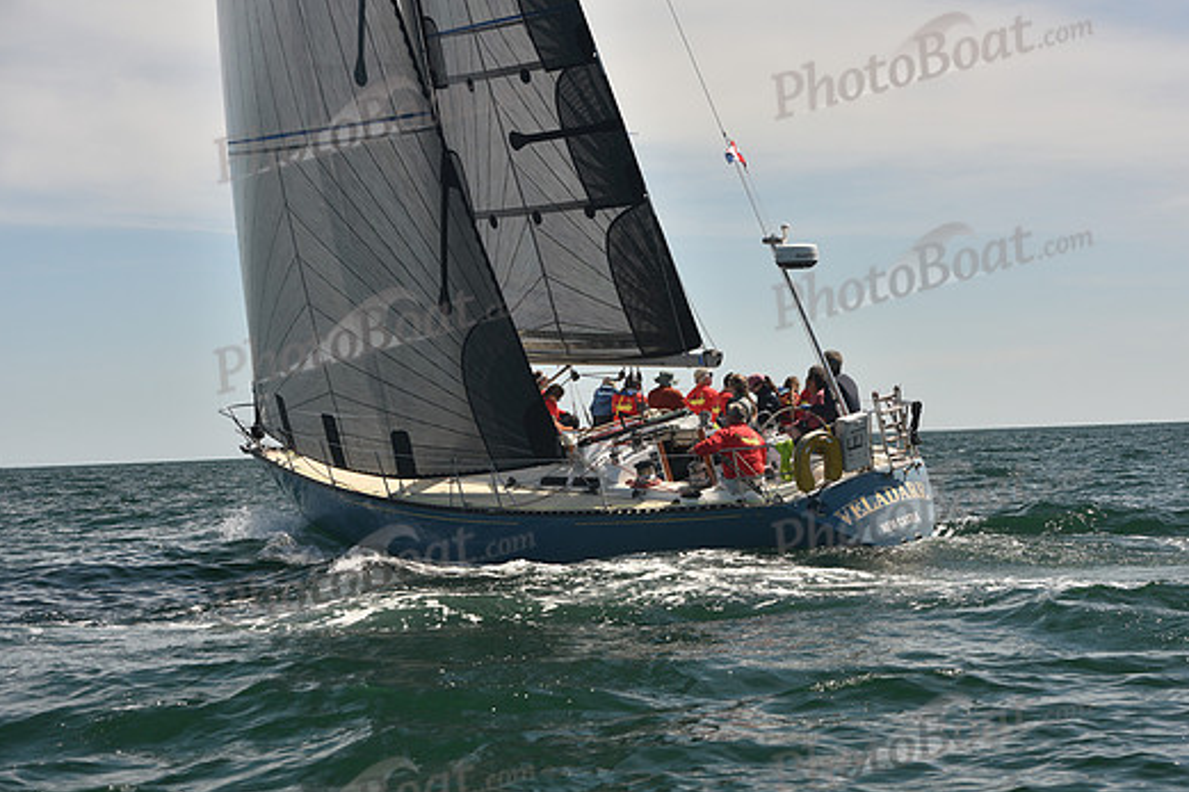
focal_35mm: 78
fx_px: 2575
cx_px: 655
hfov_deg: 26.0
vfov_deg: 17.5
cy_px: 421
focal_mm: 70
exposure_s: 1/640
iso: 250
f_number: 6.3
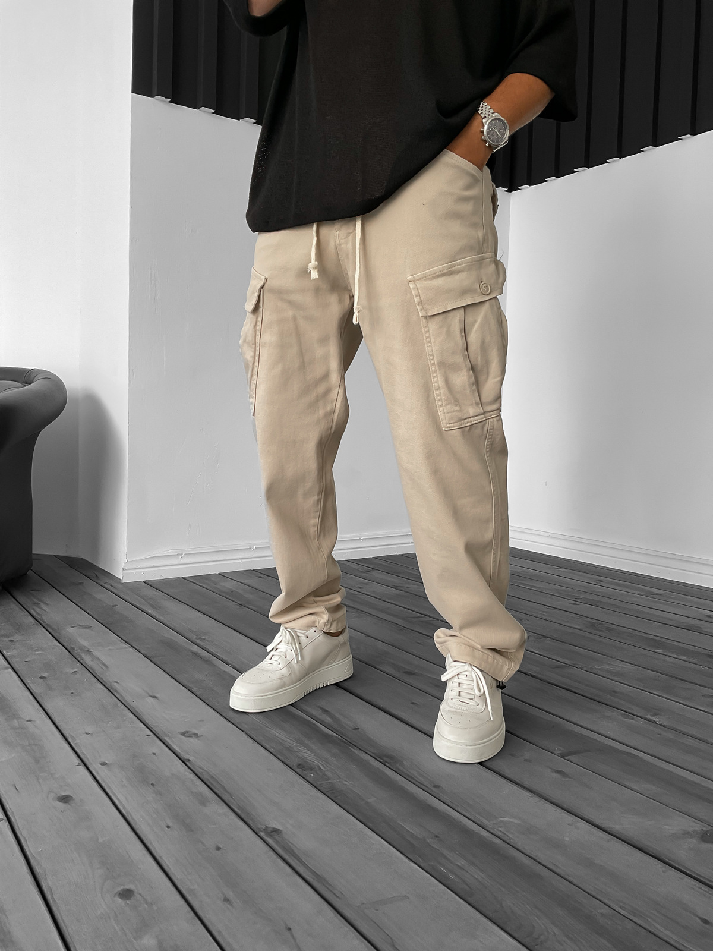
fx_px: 796
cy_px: 476
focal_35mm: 29
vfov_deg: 61.7
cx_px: 356
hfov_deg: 48.2
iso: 40
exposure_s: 1/120
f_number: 1.8
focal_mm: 3
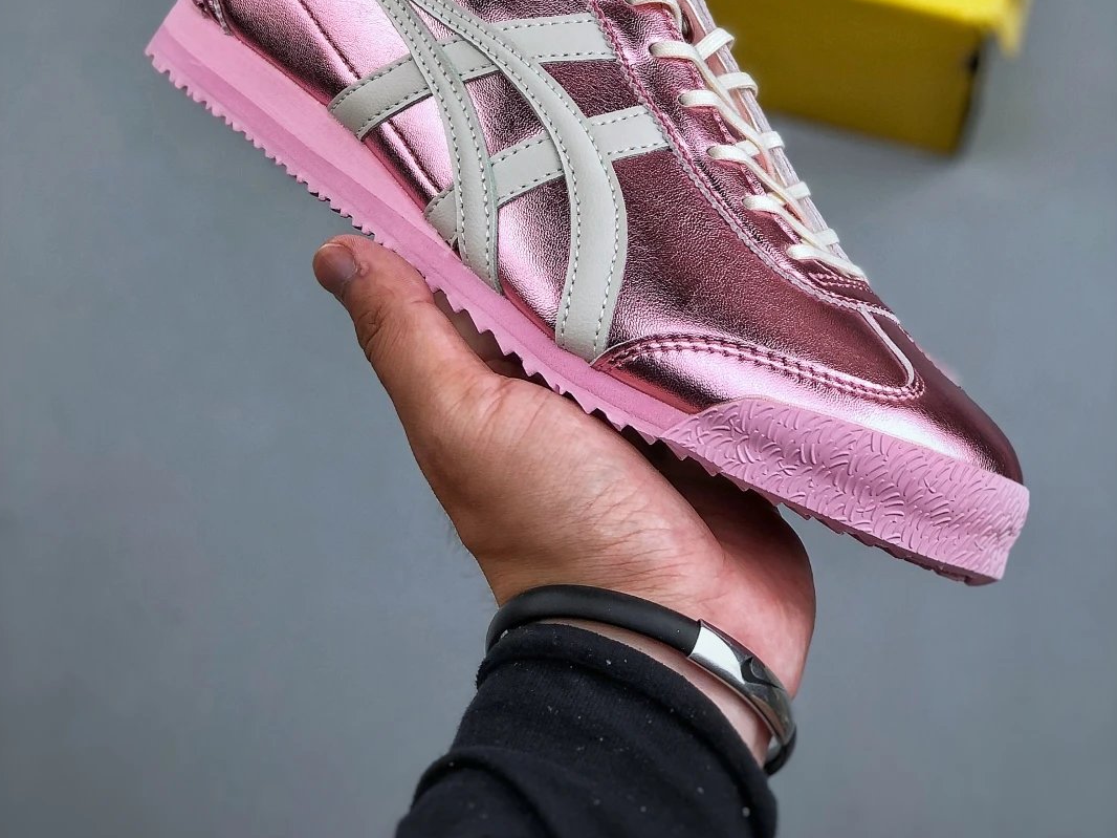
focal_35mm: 77
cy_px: 151
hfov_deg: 25.3
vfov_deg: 18.9
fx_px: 2484
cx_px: 557
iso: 25
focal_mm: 6.6
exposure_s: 1/100
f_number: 2.8
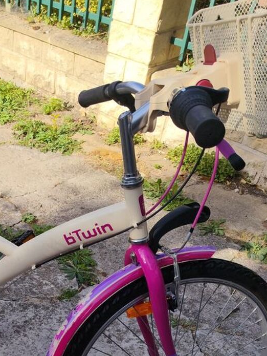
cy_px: 306
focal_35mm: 46
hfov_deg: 30.0
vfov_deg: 38.9
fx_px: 473
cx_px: 20
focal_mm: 5.24
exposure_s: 1/710
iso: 52
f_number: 1.7
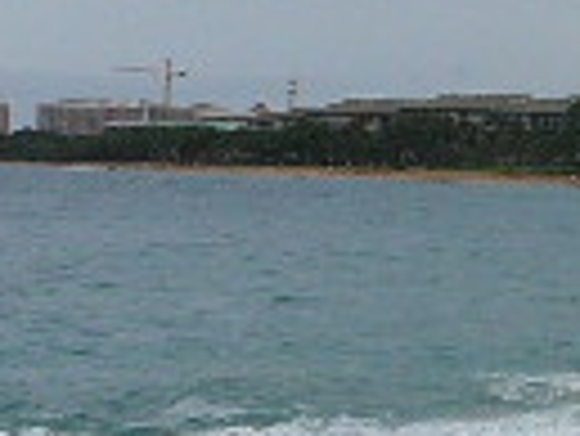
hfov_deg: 10.7
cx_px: 1039
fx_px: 2901
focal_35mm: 173
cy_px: 117
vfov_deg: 8.6
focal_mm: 5.2
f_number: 5
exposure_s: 1/400
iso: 80
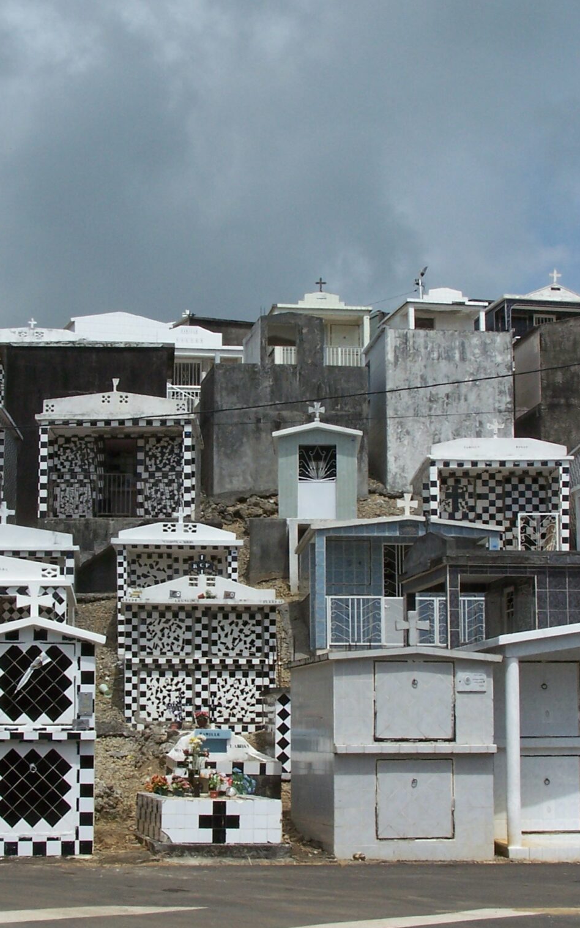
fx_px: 1846
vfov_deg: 28.2
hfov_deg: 17.9
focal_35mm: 73
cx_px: 280
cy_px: 469
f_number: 5.6
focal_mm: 8.5
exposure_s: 1/500
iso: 80
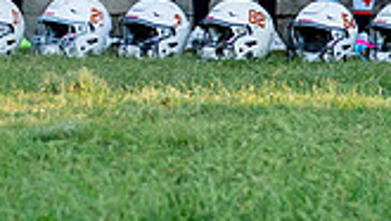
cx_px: 7
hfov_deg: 7.5
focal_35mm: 288
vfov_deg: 4.2
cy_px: -166
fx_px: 2987
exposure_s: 1/500
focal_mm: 50
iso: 200
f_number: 2.2
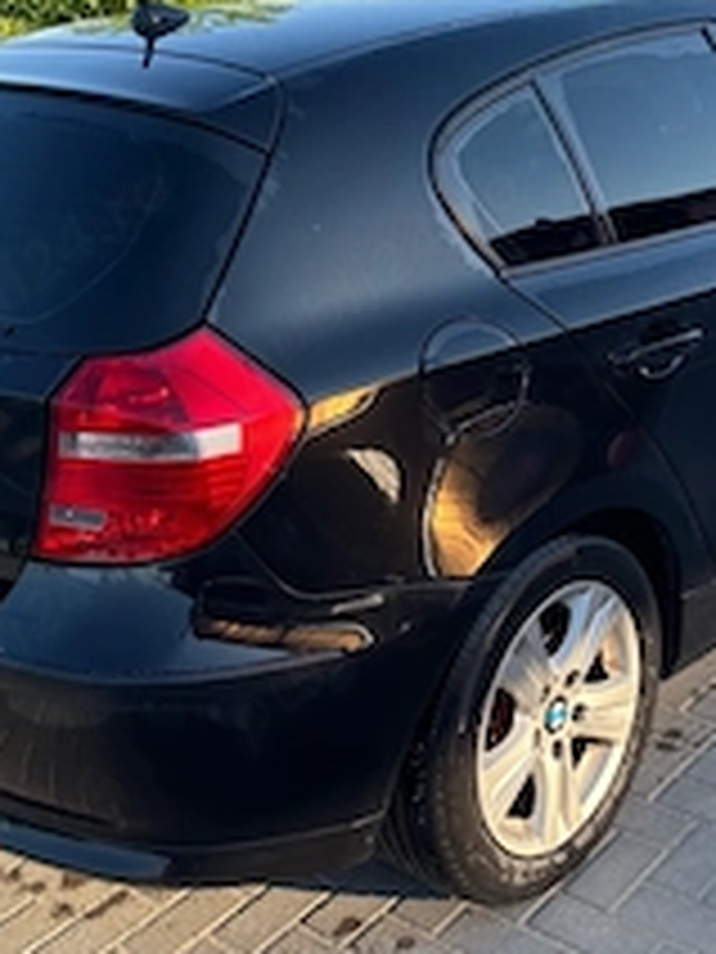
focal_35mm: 49
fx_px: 1351
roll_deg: +2.2
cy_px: 333
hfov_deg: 29.5
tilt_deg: -14.5
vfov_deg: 38.5
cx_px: 464
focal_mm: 5.96
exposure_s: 1/742
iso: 50
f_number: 1.6
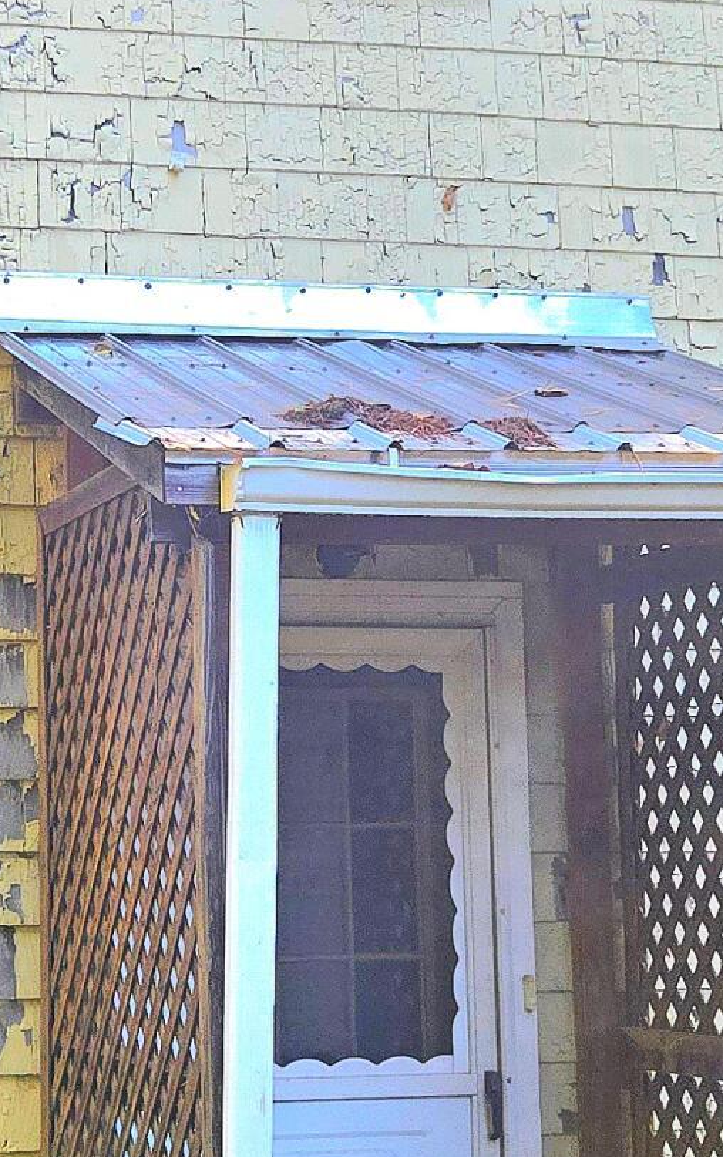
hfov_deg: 14.4
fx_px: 2838
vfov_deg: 23.0
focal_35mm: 90
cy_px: 498
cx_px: 97
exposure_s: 1/588
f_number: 1.8
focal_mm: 5.4
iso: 80
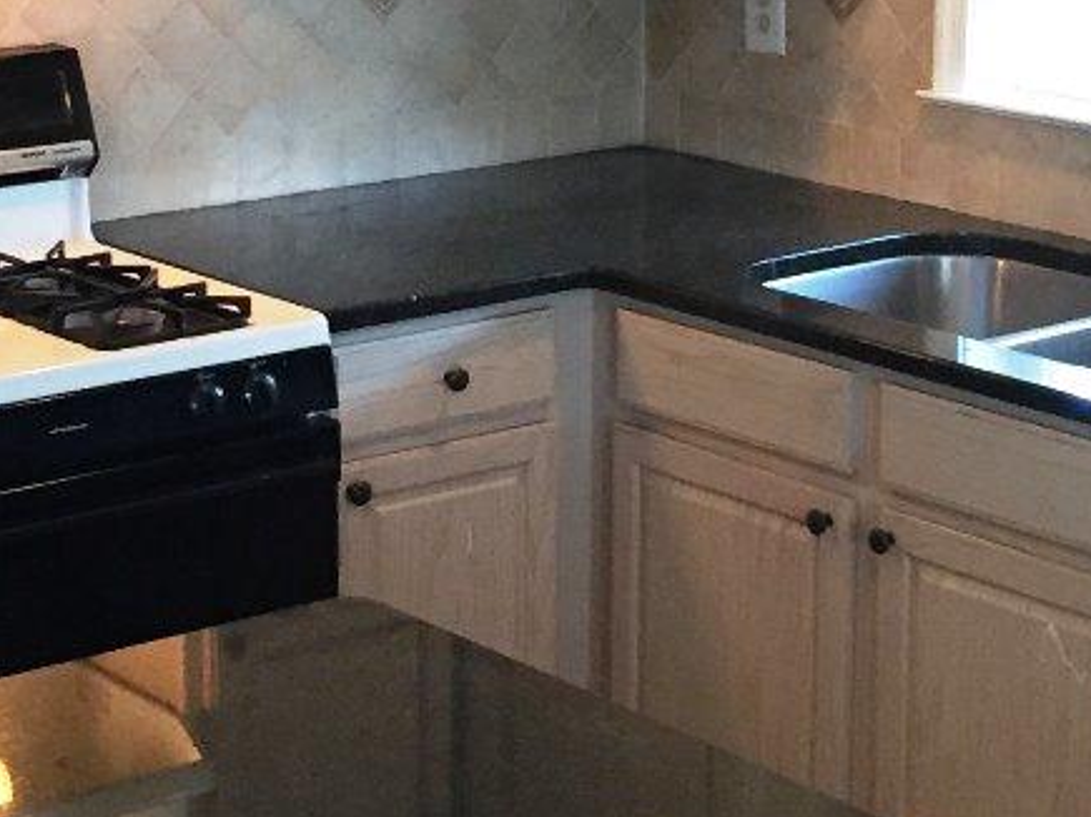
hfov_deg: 20.4
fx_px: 3025
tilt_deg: -11.7
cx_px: 554
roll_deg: -0.2
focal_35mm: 96
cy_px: 148
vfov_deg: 15.3
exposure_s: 1/30
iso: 160
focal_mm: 4.15
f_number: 2.2
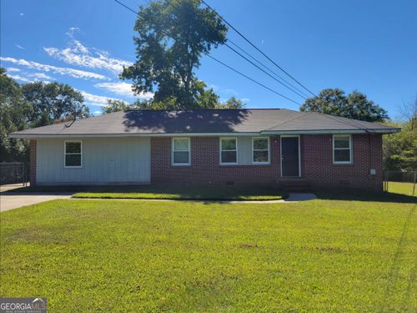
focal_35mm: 26
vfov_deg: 53.1
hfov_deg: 67.3
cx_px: 208
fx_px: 313
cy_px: 156
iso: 40
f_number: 1.8
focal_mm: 5.4
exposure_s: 1/2500
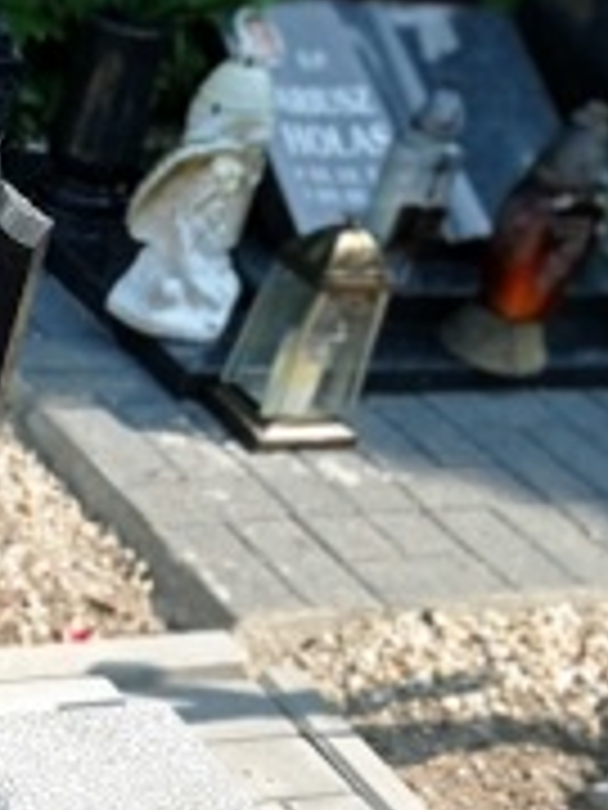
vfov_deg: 21.5
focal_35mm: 89
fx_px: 2084
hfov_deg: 15.4
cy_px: 731
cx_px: -284
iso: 102
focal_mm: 4.74
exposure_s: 1/1626
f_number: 1.79
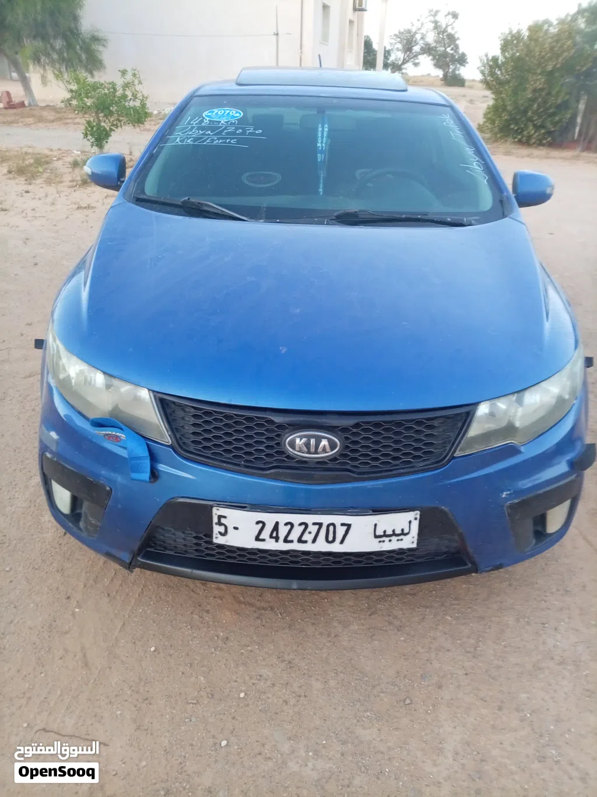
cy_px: 398
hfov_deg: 54.8
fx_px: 575
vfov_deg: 69.4
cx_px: 298
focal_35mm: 25
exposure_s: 1/33.3
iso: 164
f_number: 1.8
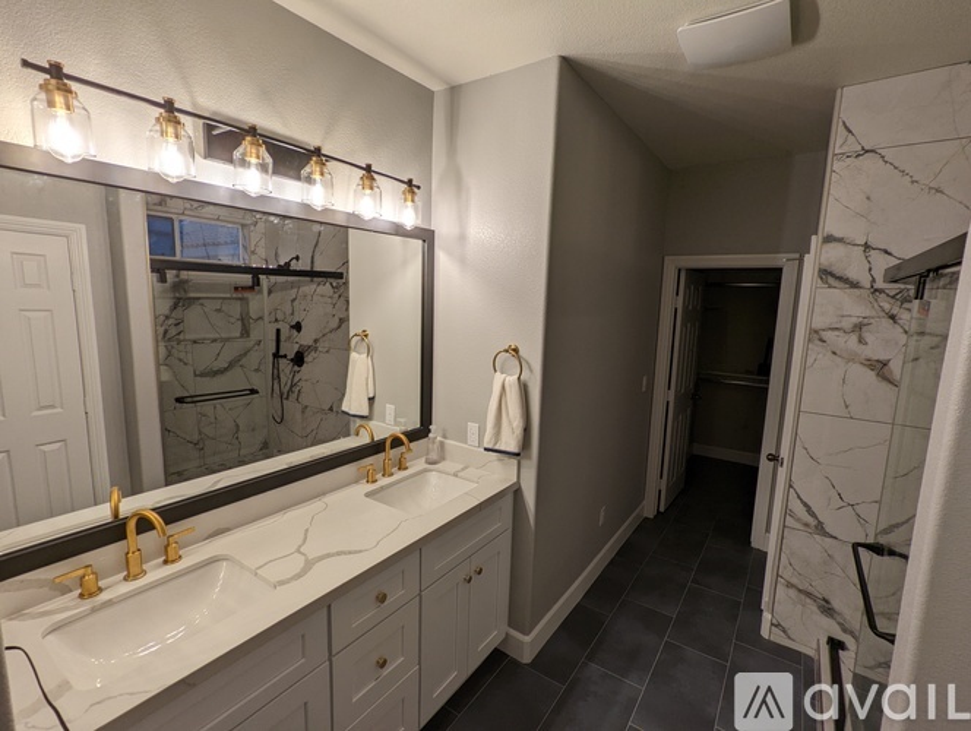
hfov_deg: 94.4
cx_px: 486
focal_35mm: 16
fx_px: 449
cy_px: 366
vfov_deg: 78.2
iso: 53
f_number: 2.2
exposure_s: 1/120
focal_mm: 2.35
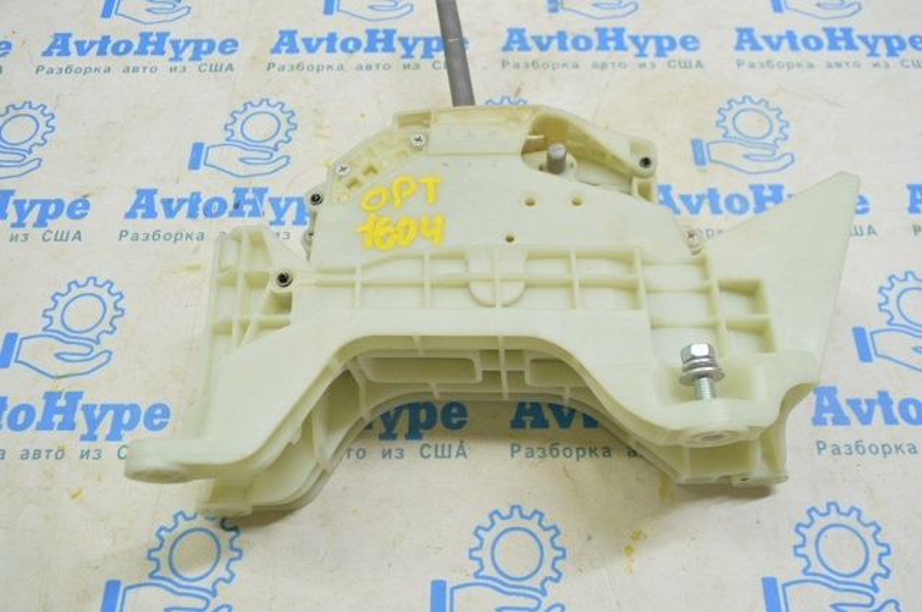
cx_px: 461
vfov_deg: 43.5
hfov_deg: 62.0
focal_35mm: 30
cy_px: 306
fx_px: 767
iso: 400
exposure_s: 1/20
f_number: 5.6
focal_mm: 20
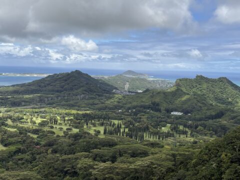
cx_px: 120
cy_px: 90
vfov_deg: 53.1
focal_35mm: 26
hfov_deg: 67.3
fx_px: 180
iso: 50
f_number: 1.6
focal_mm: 5.96
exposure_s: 1/4329
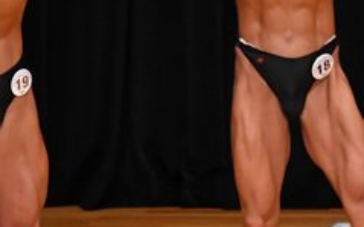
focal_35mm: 842
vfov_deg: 1.6
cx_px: 5
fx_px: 8347
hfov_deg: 2.5
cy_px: 104
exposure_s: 1/400
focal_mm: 170
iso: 4000
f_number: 5.6
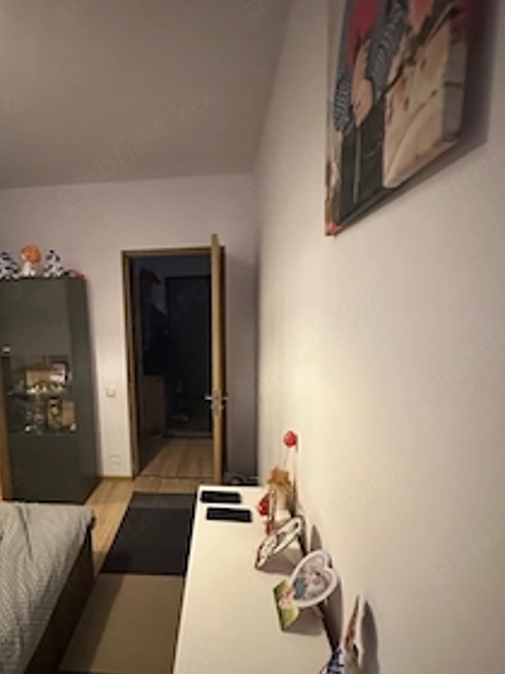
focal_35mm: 20
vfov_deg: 81.6
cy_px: 366
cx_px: 180
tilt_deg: -8.8
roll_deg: +1.3
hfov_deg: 64.7
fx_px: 389
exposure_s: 1/41
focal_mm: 2.22
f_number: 2.2
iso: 1250
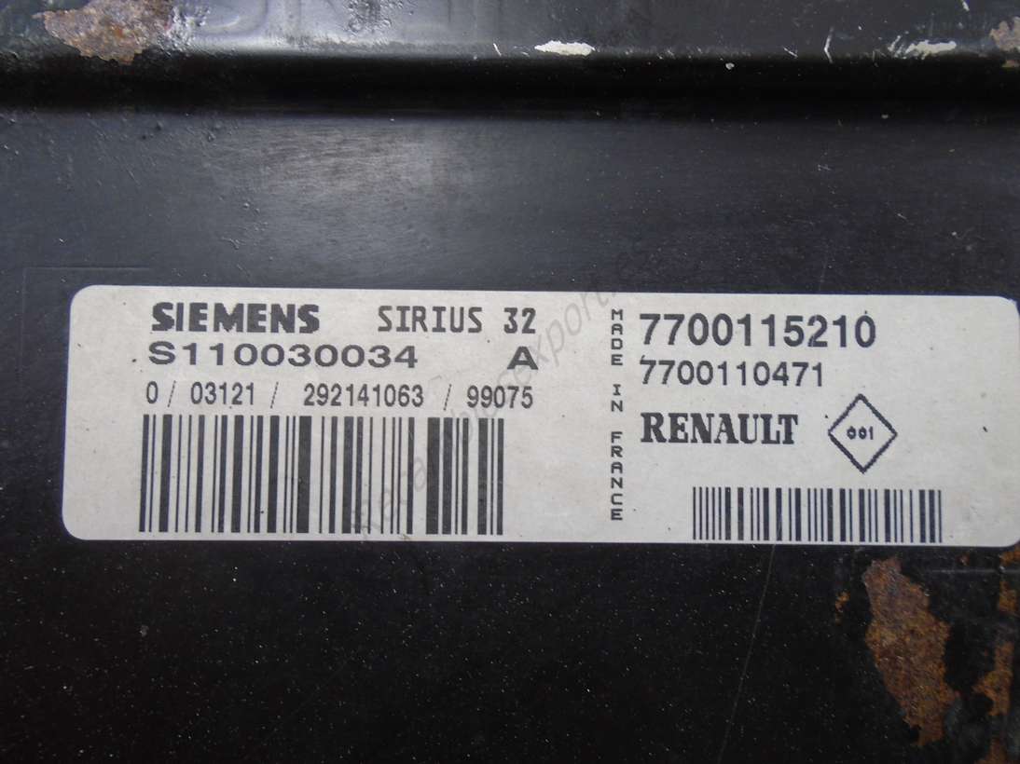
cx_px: 510
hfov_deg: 67.3
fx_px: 766
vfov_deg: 53.0
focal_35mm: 26
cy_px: 382
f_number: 3.2
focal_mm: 4.6
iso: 100
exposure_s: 1/50
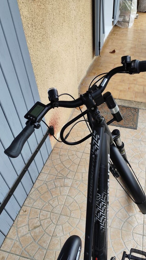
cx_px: 99
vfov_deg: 71.9
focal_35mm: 26
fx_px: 179
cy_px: 131
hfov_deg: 43.7
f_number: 1.65
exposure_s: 1/100
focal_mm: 6.19
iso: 64
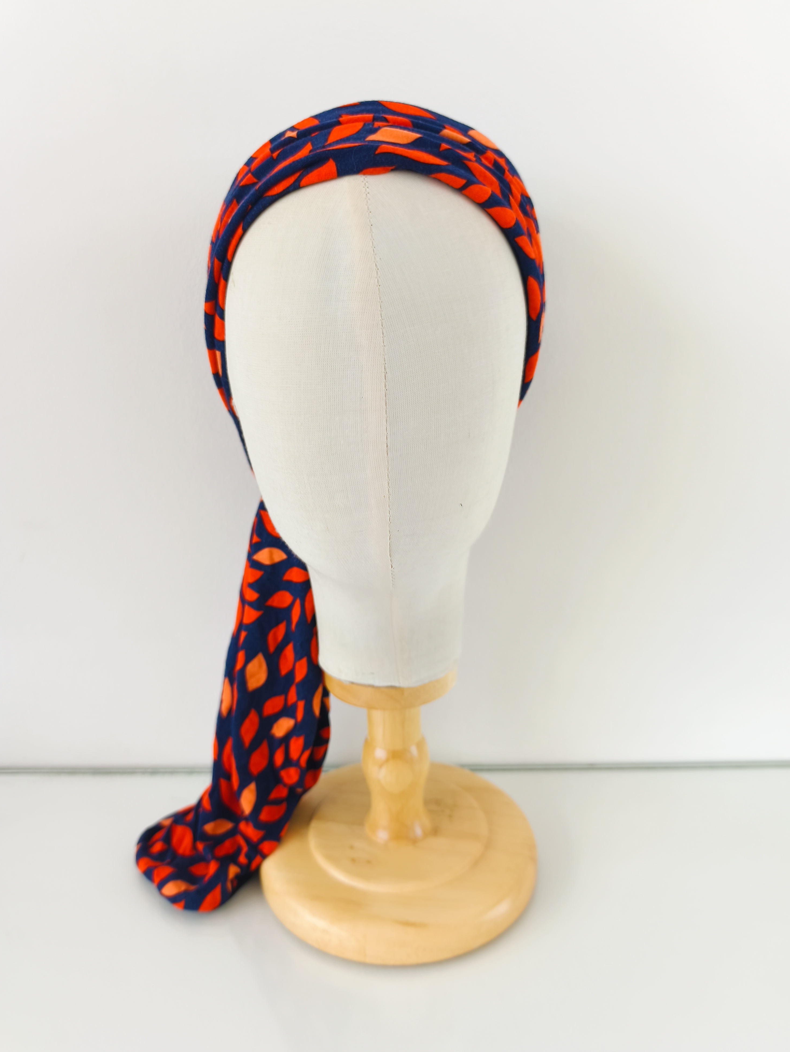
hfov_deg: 56.8
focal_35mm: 24
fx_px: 730
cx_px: 388
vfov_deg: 71.6
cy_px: 531
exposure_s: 1/6
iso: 50
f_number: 1.65
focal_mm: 6.14
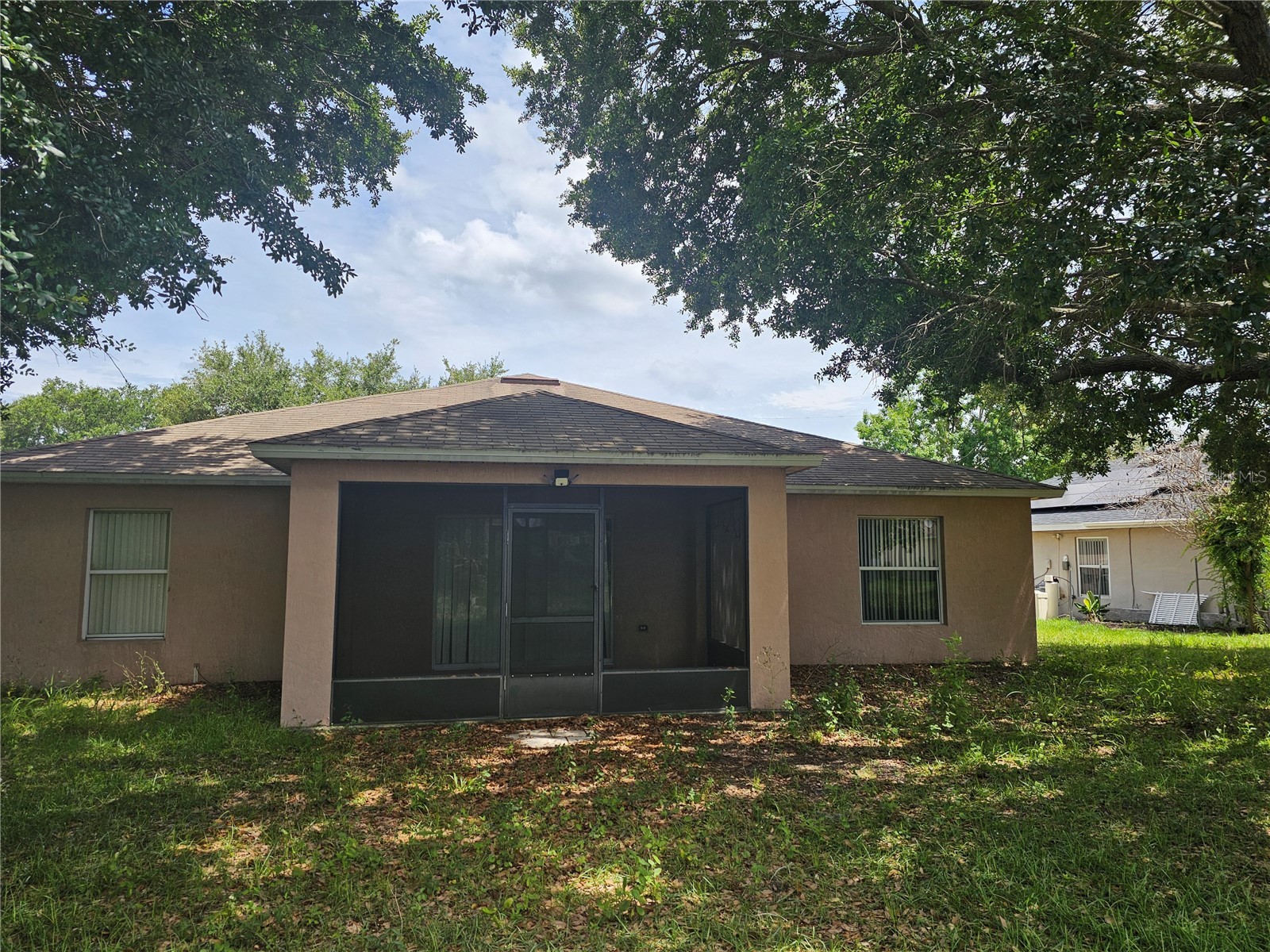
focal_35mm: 23
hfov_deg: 73.9
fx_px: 844
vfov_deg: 58.9
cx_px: 635
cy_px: 476
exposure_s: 1/461
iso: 10
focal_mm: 6.3
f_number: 1.7
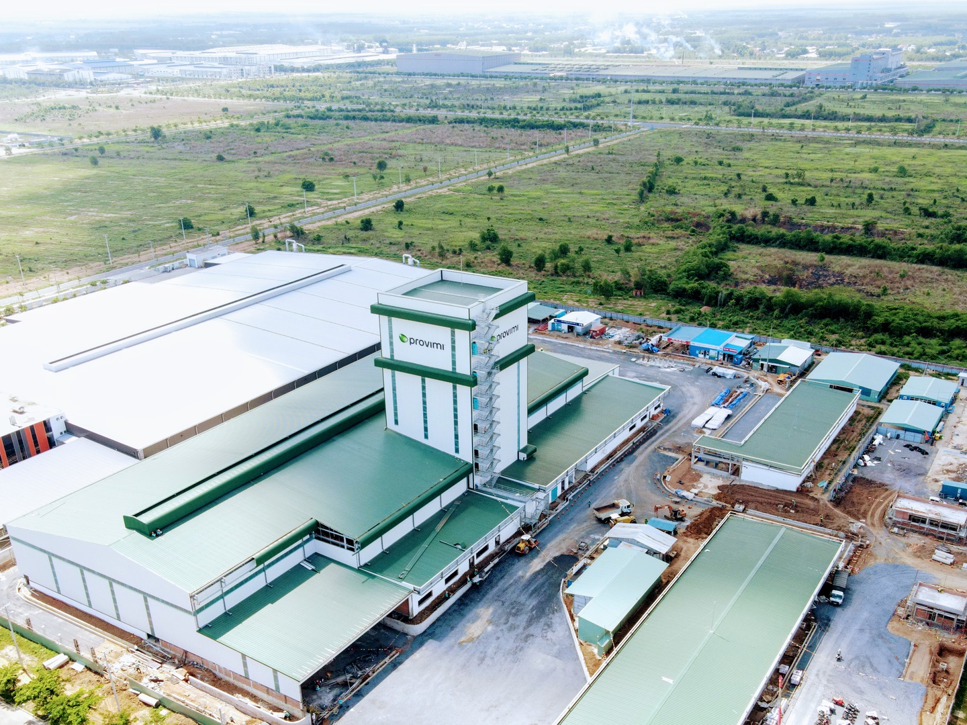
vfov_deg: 43.6
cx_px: 505
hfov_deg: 56.8
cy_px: 477
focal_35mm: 32
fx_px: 894
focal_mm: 4.5
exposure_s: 1/180
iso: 100
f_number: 2.8
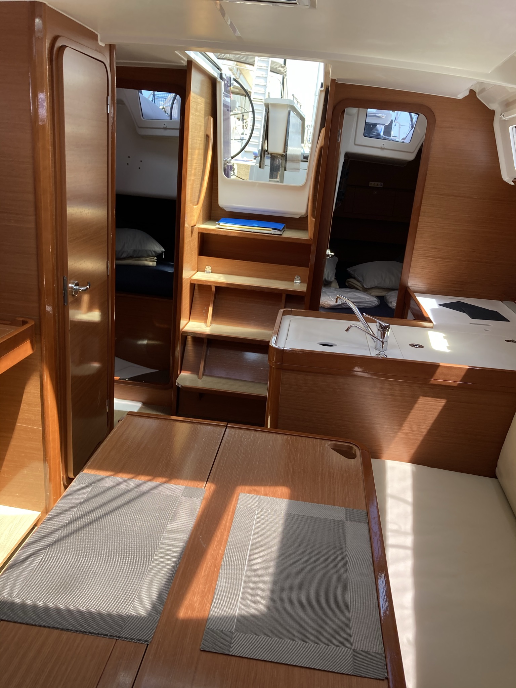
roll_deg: -5.6
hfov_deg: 49.7
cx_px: 258
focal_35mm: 28
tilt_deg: -17.8
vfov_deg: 63.4
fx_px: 557
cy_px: 344
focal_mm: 3.99
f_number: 1.8
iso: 25
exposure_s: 1/121
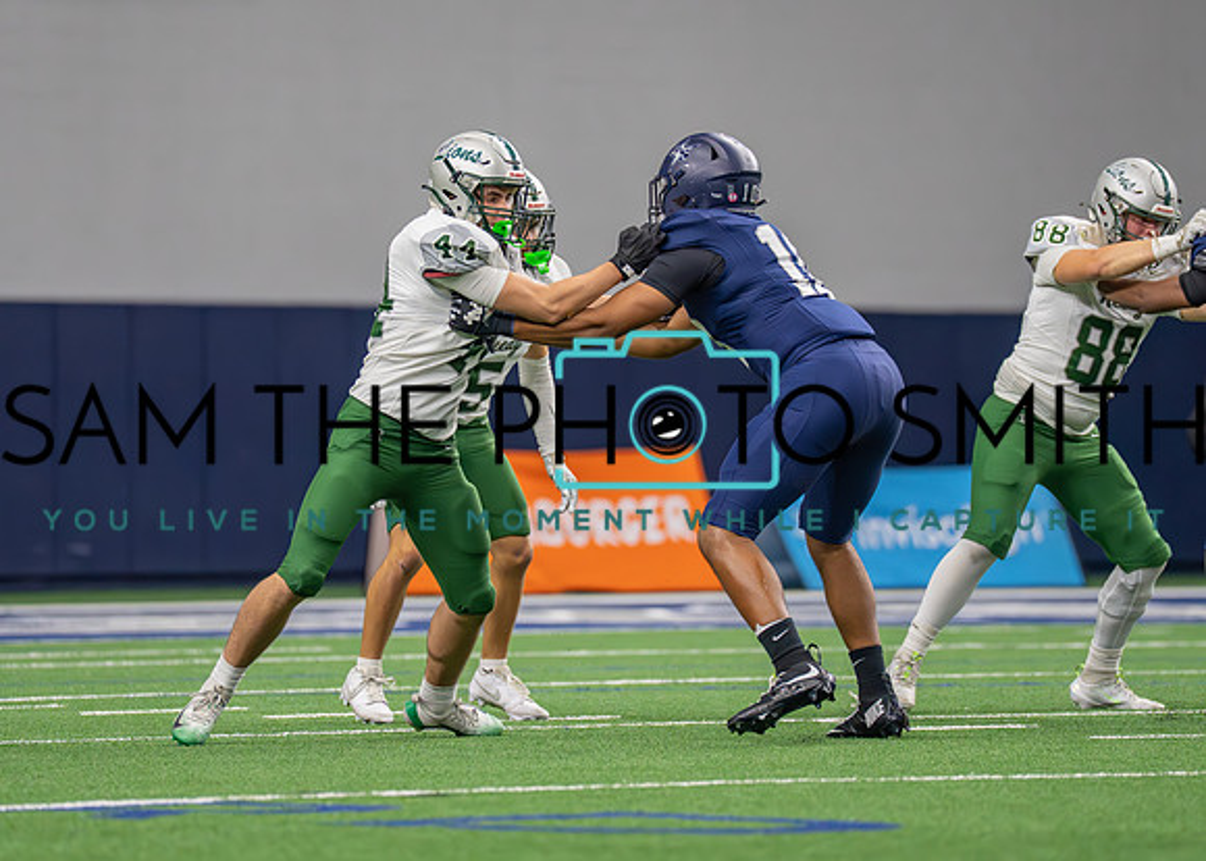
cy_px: 412
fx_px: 10408
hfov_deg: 6.6
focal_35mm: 304
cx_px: 568
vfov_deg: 4.7
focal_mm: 200
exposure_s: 1/1600
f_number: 2.8
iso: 4000
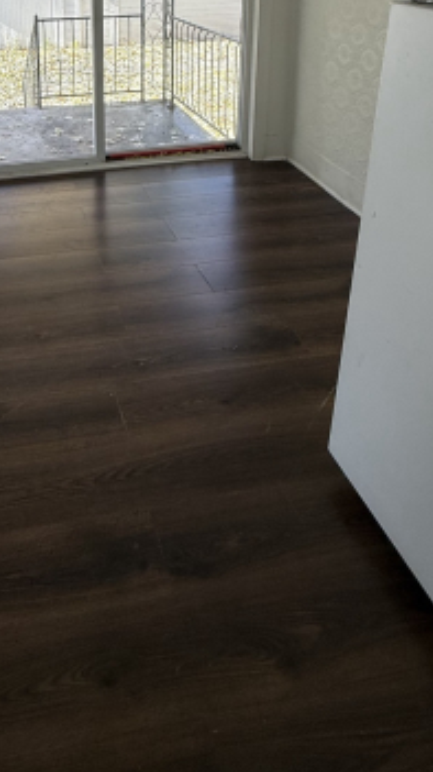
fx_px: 593
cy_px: 78
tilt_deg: -11.8
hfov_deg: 37.8
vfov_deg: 57.0
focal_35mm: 29
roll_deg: +1.1
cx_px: 55
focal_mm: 2.22
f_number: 2.2
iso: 50
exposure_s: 1/169
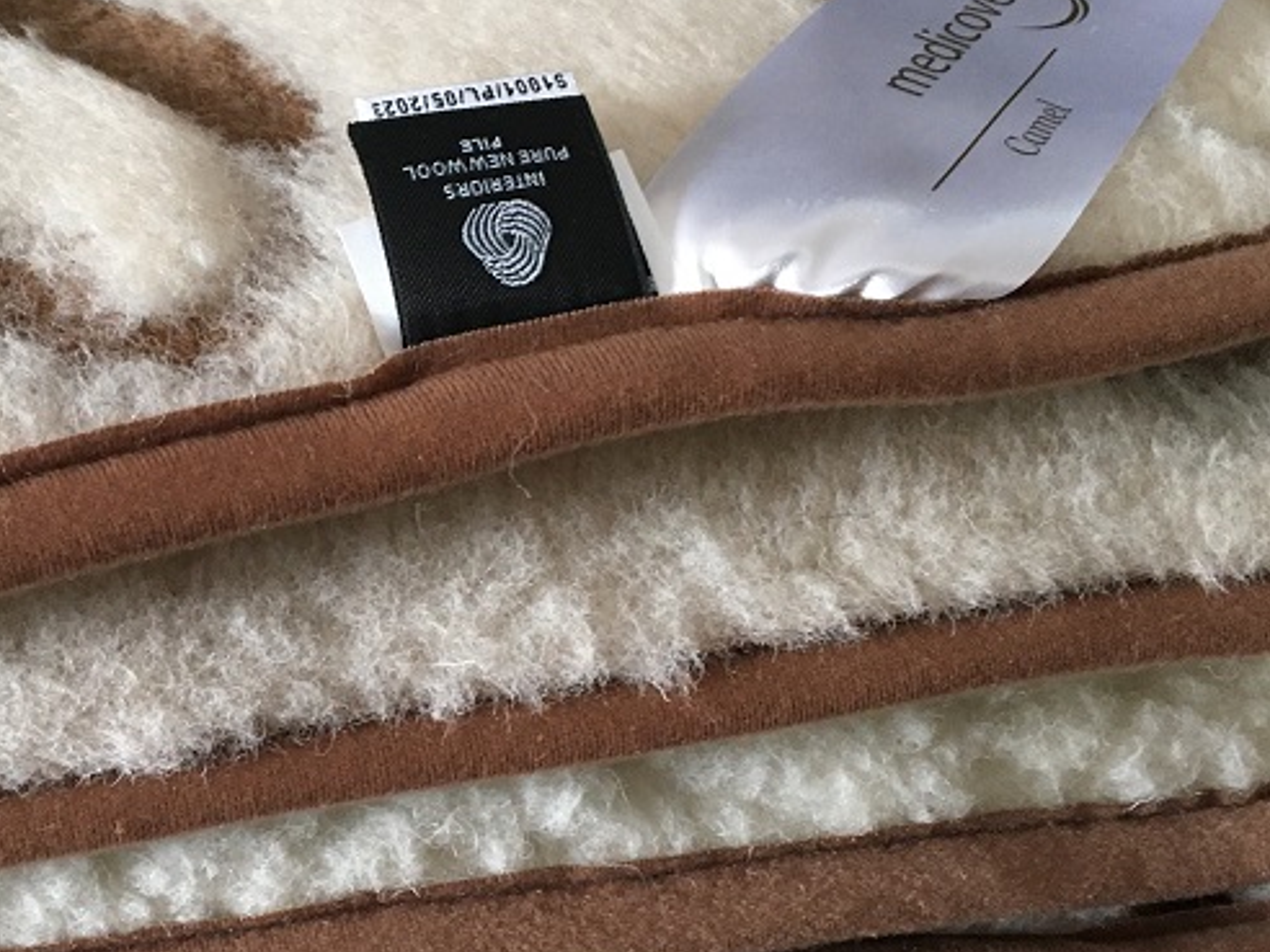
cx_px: 336
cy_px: 506
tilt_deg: -35.6
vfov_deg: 24.8
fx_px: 2165
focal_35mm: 59
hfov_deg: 32.2
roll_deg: -0.7
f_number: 2.2
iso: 160
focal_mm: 4.15
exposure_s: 1/33
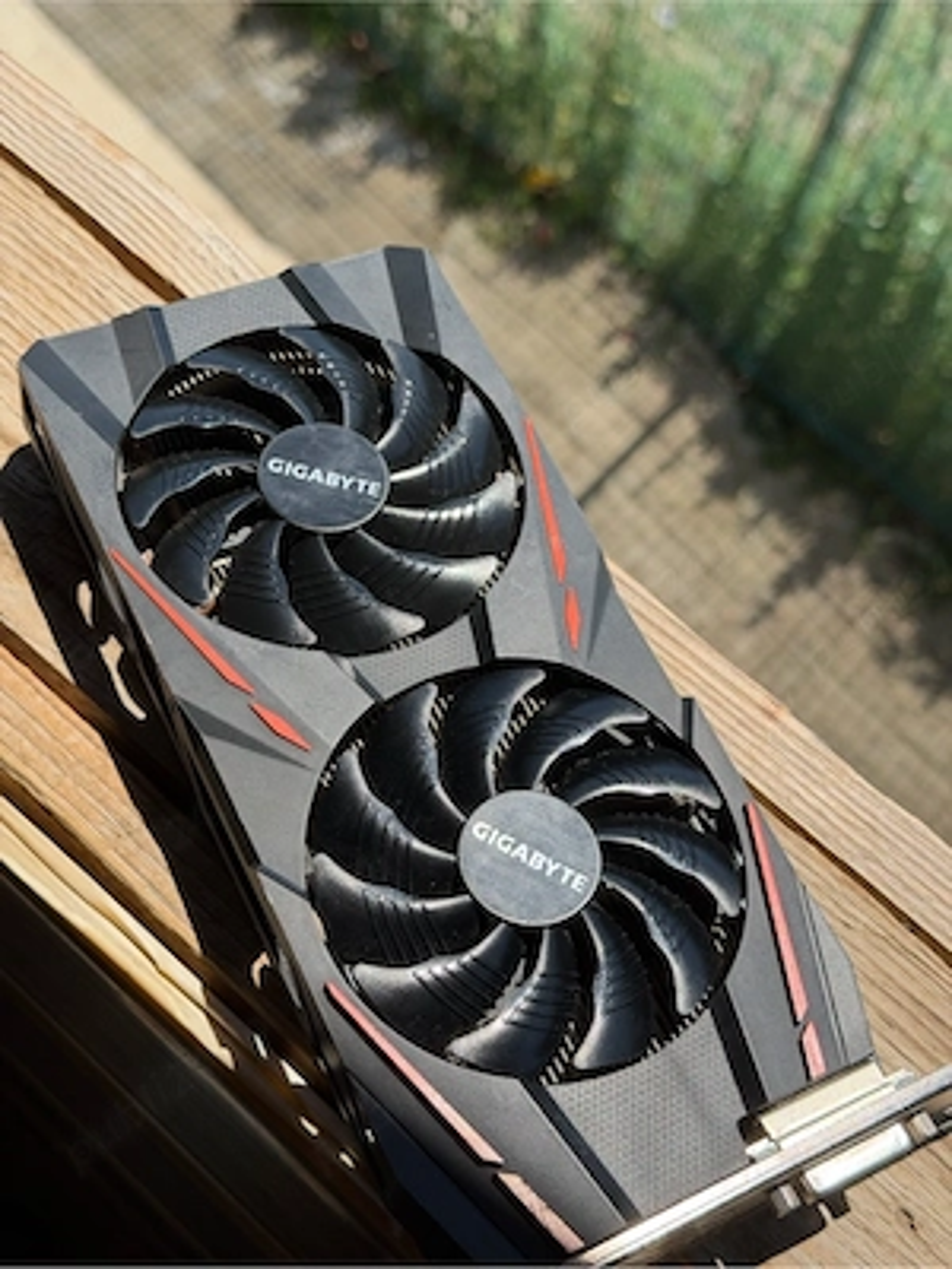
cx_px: 476
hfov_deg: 30.3
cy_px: 634
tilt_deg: -62.5
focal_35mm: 48
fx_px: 1760
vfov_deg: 39.7
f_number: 1.78
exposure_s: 1/4098
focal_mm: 6.76
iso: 80
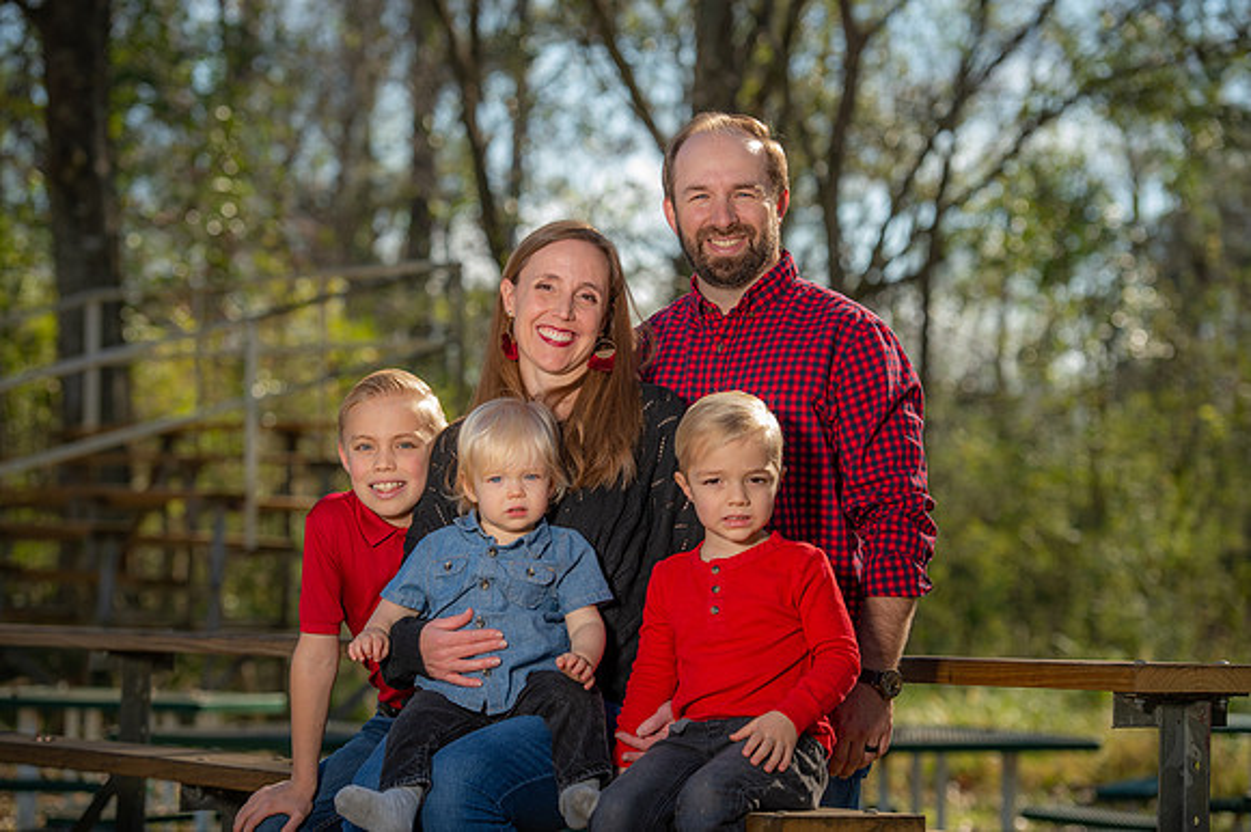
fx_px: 3820
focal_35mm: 110
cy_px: 416
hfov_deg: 18.6
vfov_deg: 12.4
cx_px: 626
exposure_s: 1/250
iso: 50
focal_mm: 110
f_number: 4.5
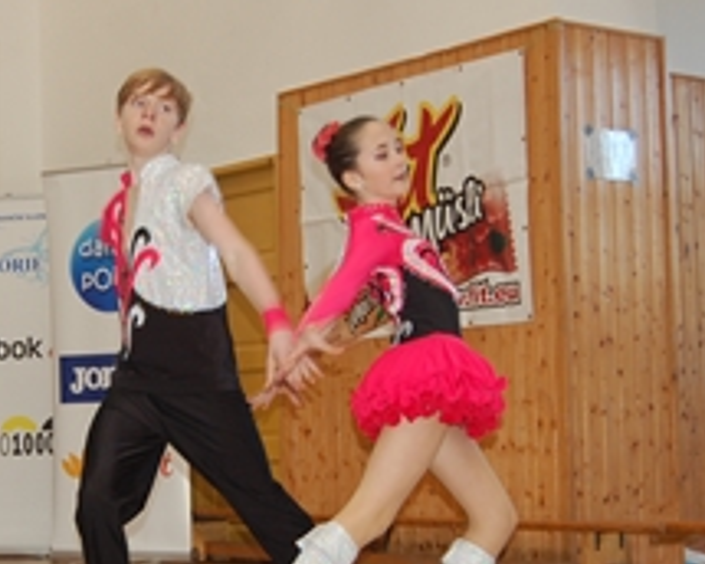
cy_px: 357
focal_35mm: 85
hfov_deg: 22.2
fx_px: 1774
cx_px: 161
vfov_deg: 18.0
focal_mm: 26
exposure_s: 1/60
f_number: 4.2
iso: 400
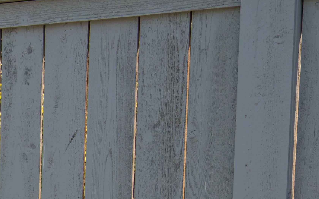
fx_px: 1809
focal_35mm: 208
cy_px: 589
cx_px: -354
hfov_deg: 9.3
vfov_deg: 5.9
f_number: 6.3
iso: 1250
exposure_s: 1/1600
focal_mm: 36
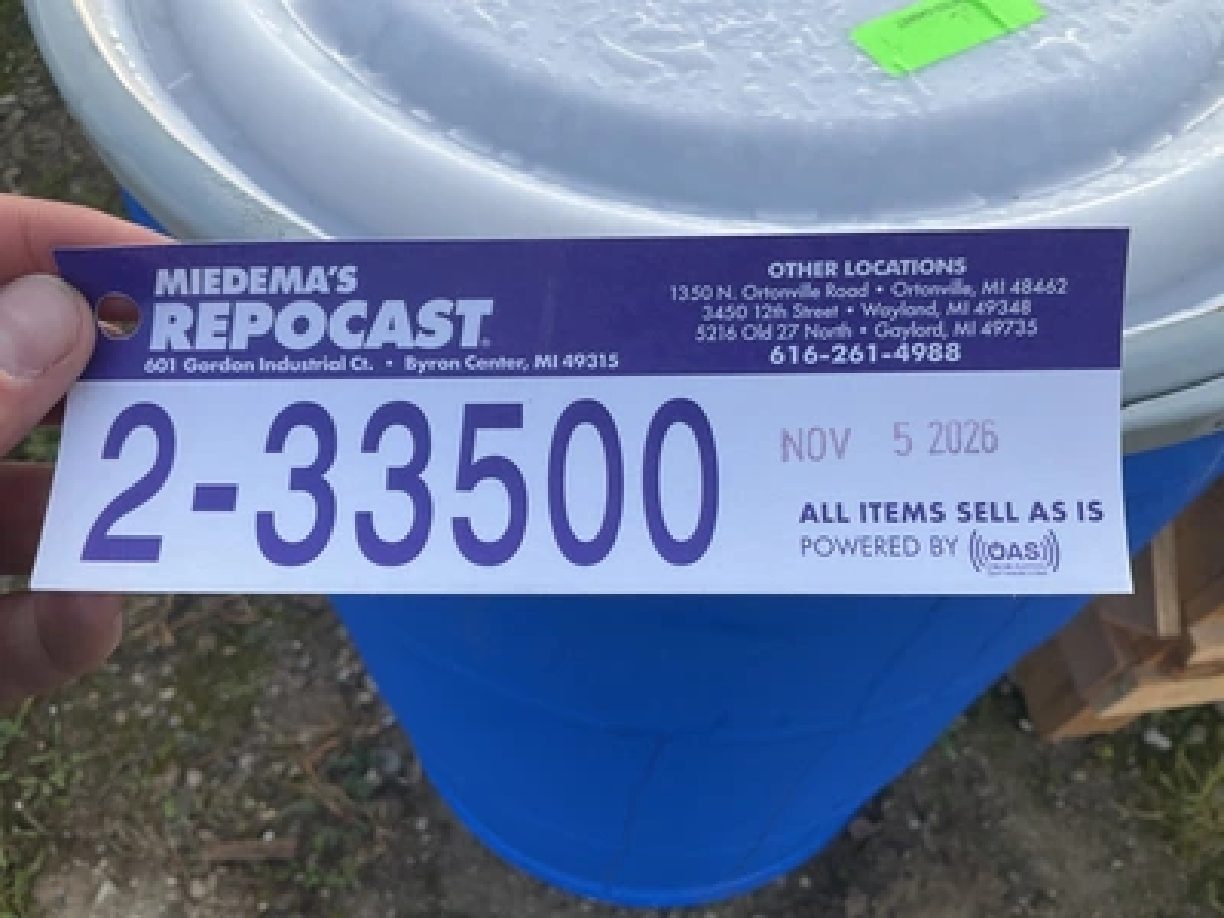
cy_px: 459
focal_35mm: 29
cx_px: 612
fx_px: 1025
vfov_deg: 48.2
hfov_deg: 61.7
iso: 20
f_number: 1.8
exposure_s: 1/146
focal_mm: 3
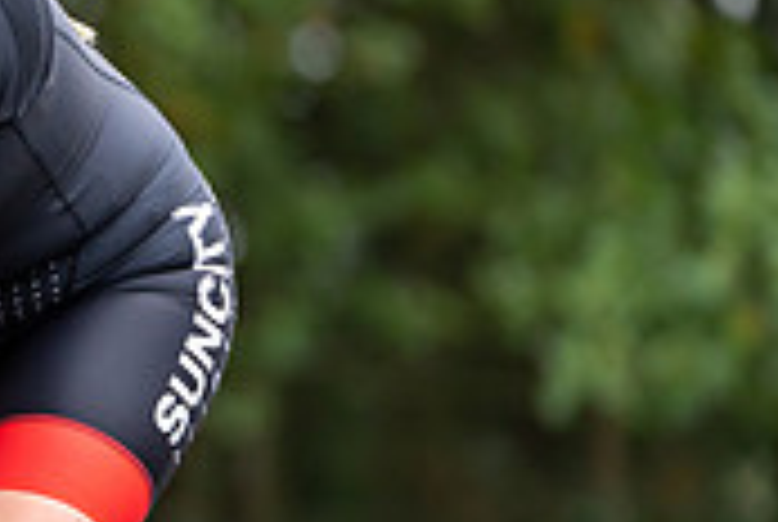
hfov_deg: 3.7
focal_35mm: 562
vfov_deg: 2.5
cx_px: -139
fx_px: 12166
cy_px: 223
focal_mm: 168
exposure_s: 1/1000
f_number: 2.8
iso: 1250
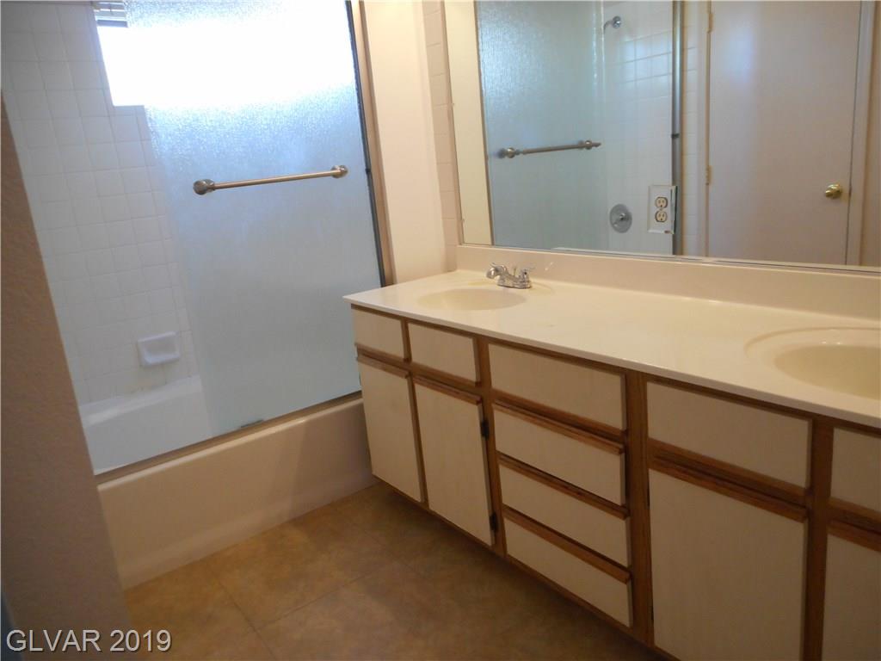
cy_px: 330
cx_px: 440
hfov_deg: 69.4
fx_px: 636
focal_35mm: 25
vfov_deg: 54.9
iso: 320
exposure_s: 1/30
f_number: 3.7
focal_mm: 4.5
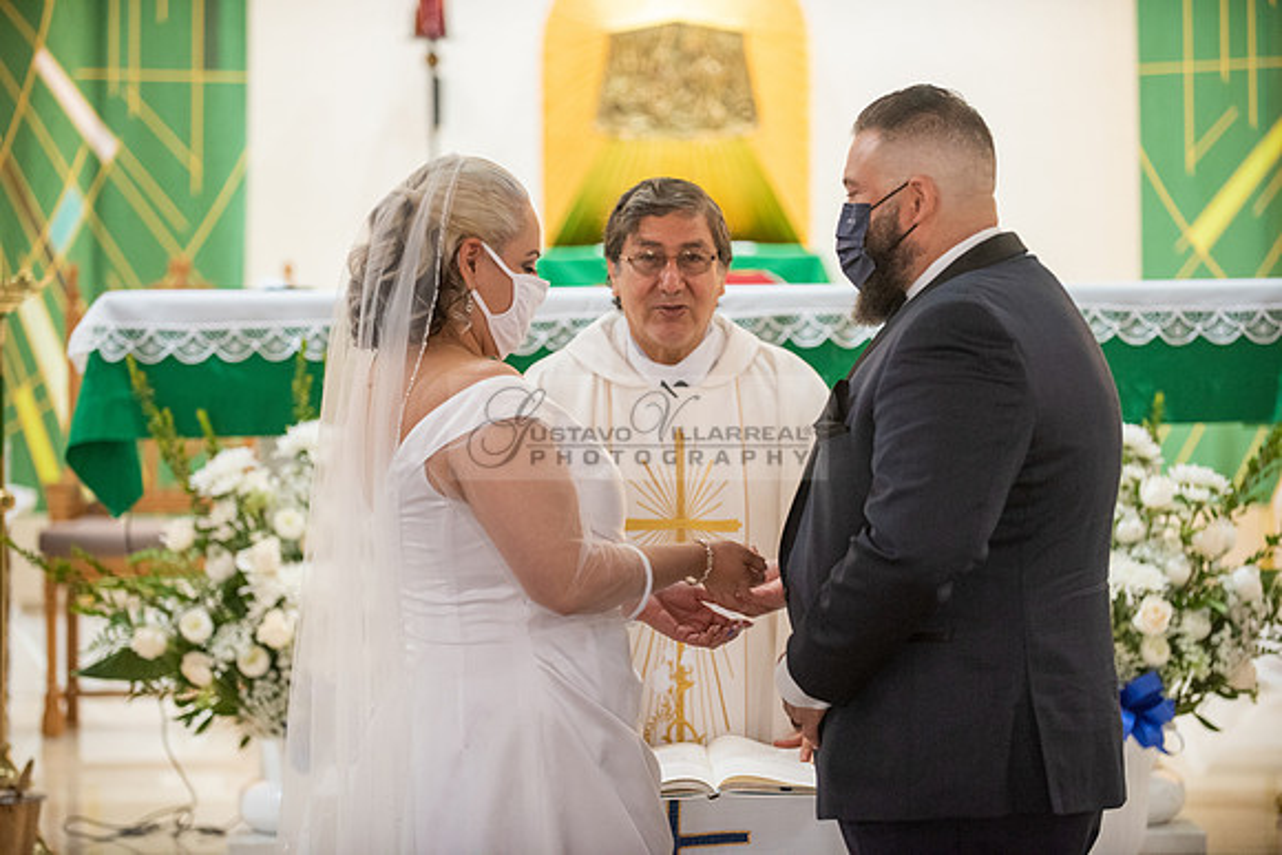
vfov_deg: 11.0
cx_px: 641
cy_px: 428
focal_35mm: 125
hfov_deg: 16.4
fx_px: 4452
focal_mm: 125
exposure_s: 1/160
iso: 2000
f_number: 2.8
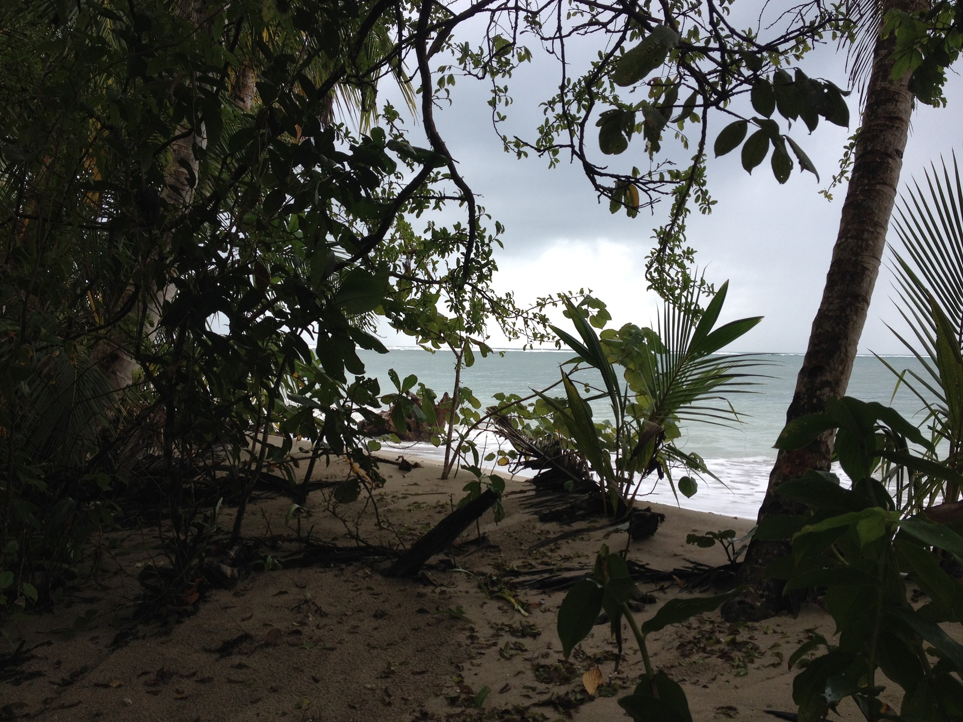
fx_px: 974
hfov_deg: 52.6
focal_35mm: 35
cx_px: 482
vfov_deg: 40.7
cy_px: 361
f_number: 2.4
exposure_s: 1/511
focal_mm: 4.28
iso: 50
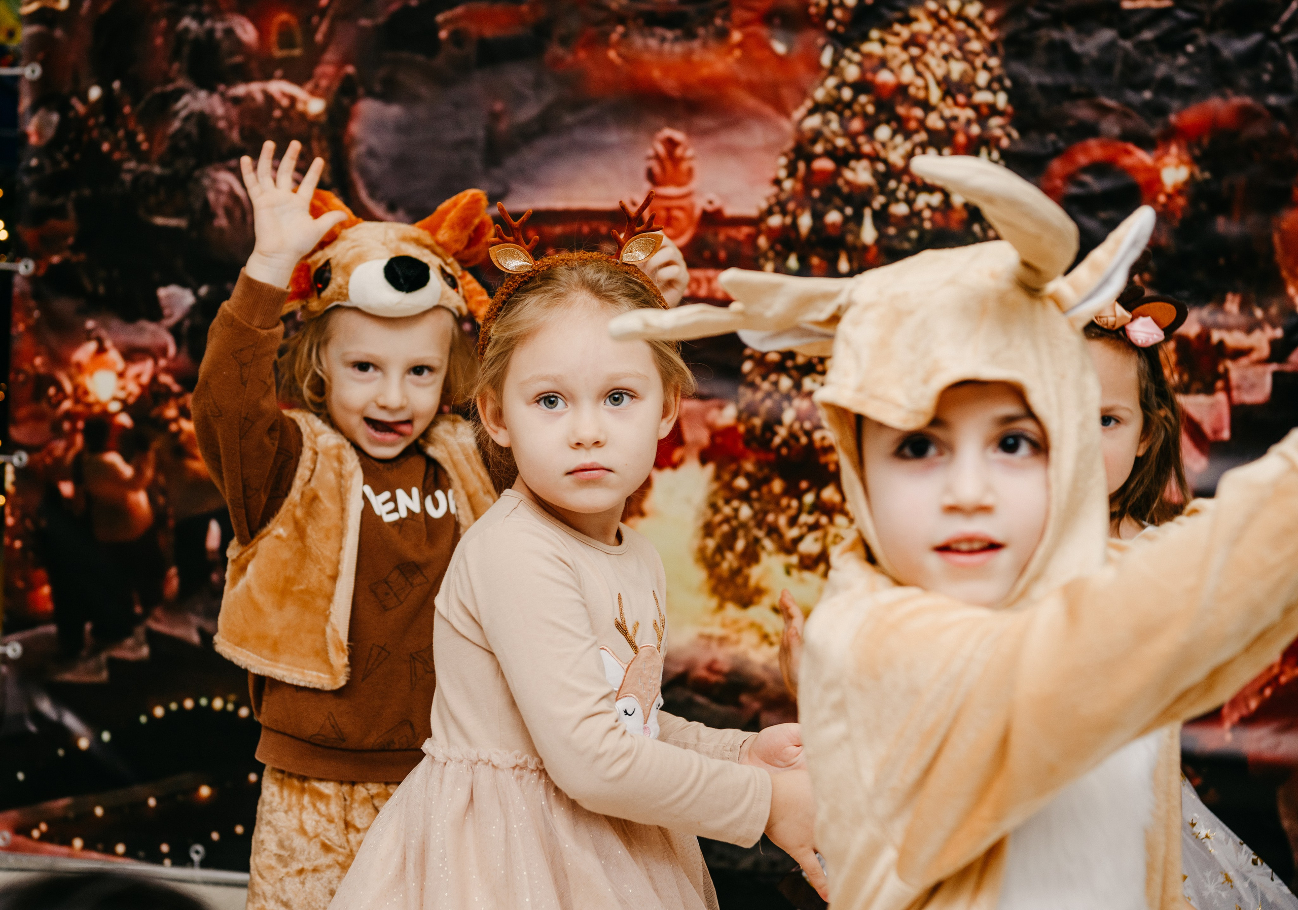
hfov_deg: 25.5
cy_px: 491
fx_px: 2863
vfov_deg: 18.1
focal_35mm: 78
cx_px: 562
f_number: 4.5
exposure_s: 1/160
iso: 320
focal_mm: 70
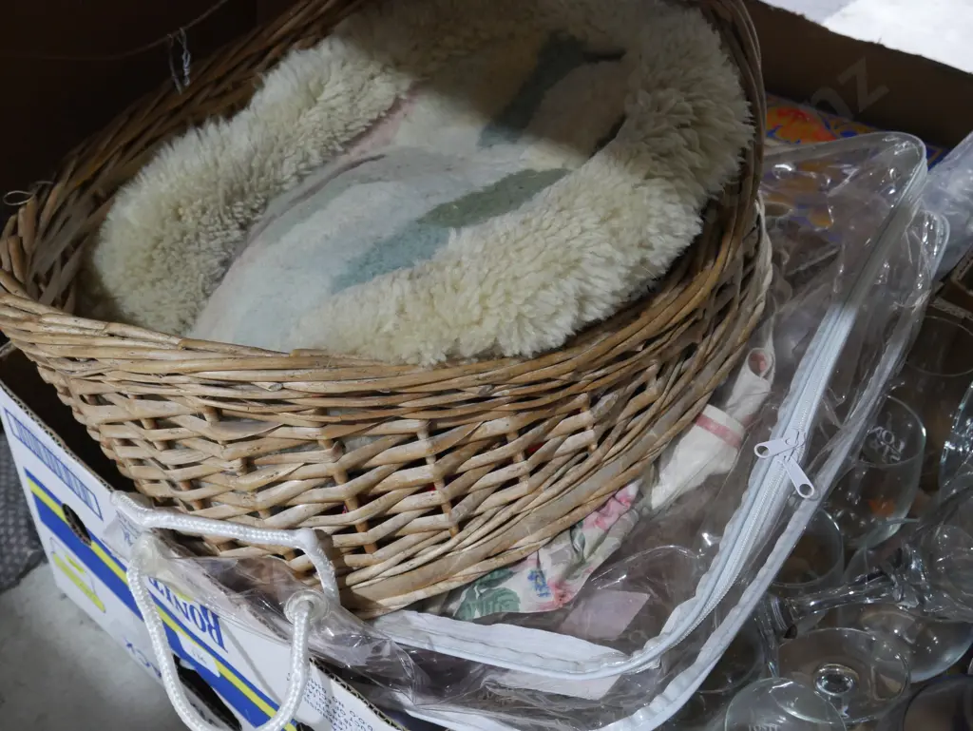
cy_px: 366
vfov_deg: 36.0
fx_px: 1125
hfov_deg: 46.8
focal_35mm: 40
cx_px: 486
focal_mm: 20
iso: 2000
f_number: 5.6
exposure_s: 1/60
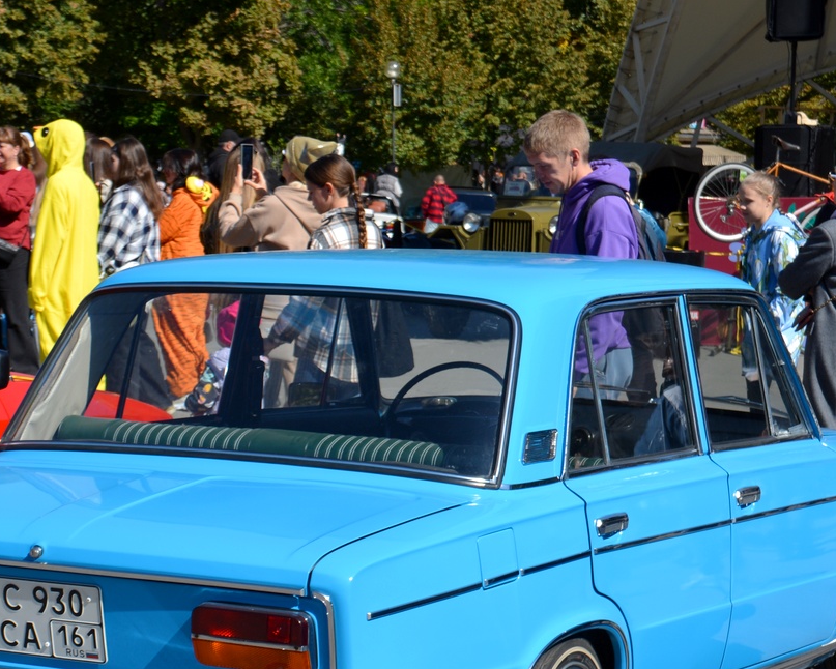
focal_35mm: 115
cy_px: 448
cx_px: 347
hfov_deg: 16.7
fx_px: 2846
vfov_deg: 13.4
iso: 100
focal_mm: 44
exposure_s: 1/250
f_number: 8
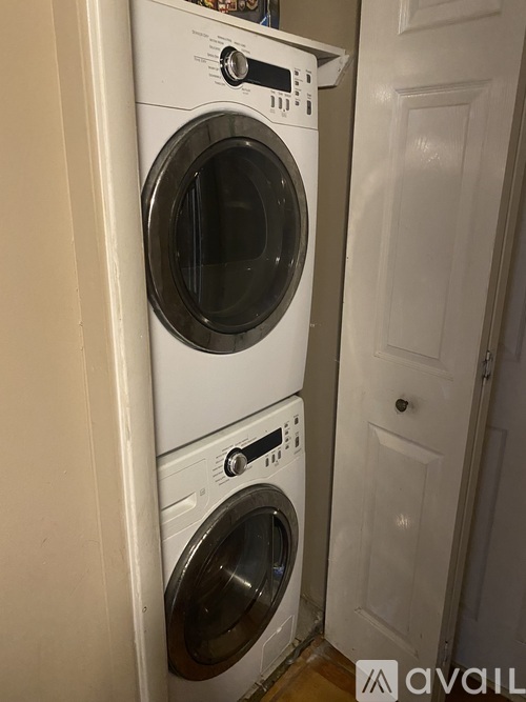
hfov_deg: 53.0
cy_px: 351
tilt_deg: -16.2
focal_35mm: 26
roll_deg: -1.7
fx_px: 527
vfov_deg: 67.3
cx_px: 263
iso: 640
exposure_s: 1/30
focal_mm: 4.25
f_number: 1.8
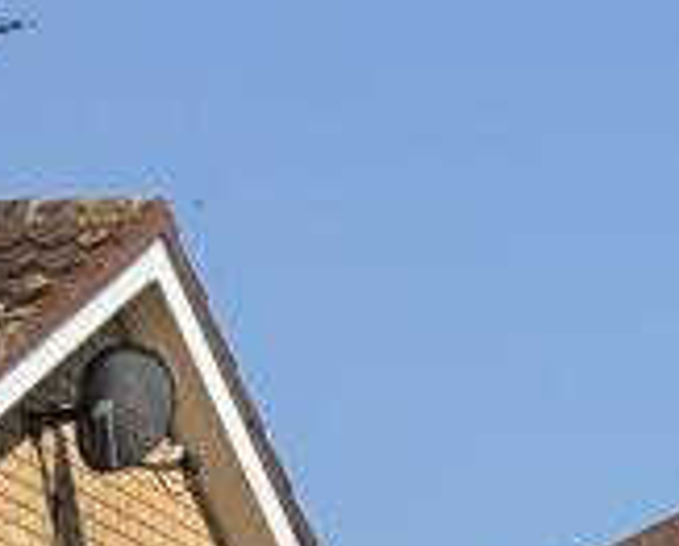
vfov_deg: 5.1
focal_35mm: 294
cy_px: 1334
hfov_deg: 6.0
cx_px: 2074
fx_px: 5919
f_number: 1.78
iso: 64
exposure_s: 1/4608
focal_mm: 6.76
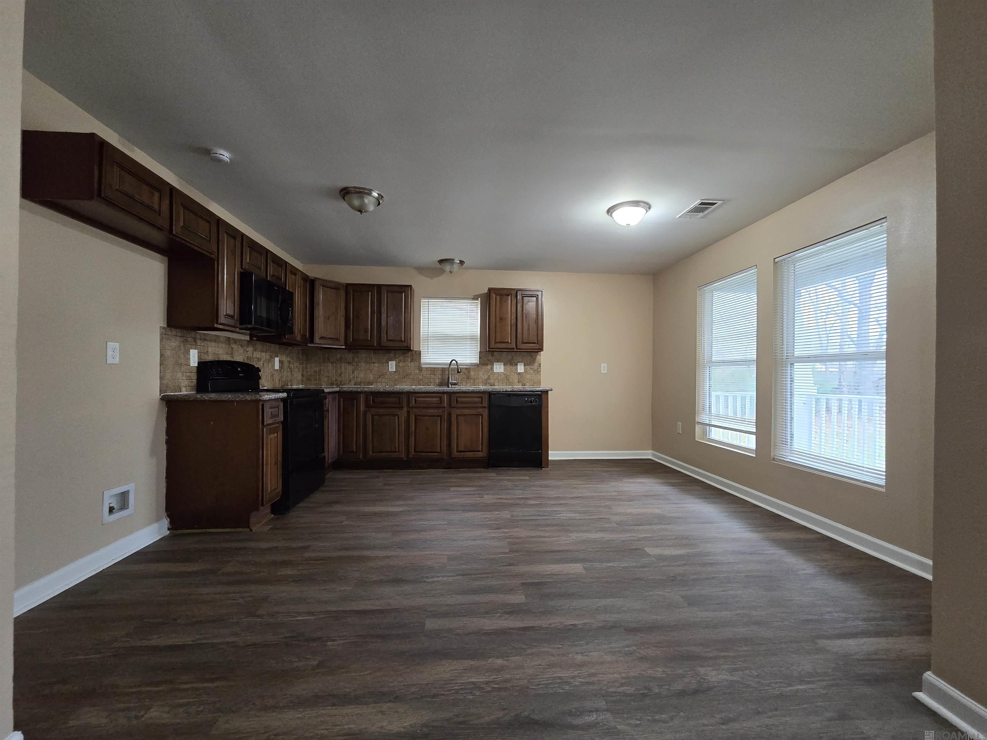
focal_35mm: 13
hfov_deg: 106.2
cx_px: 494
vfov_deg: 89.9
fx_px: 371
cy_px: 370
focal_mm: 2.2
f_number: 2.2
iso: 500
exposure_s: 1/60
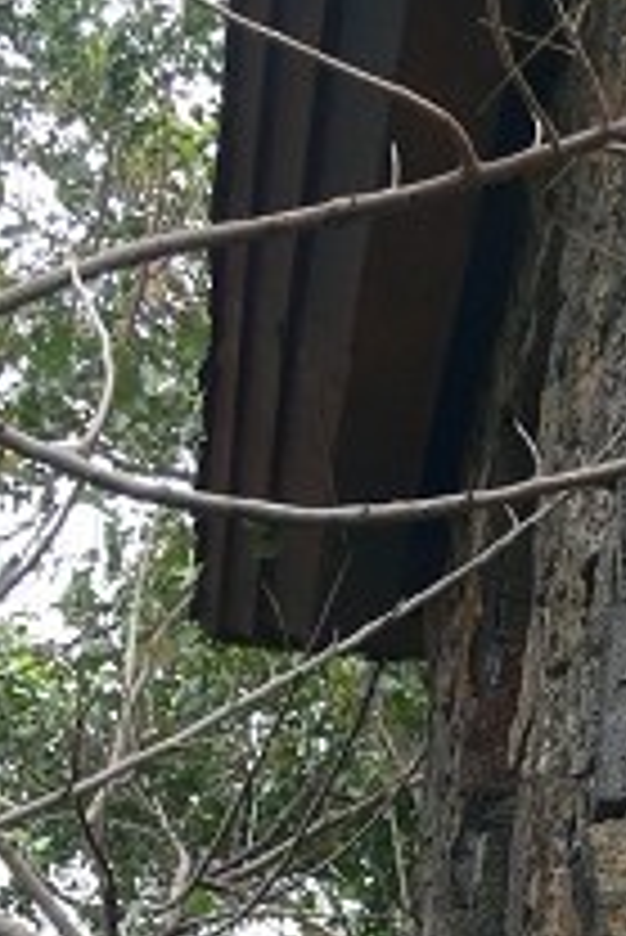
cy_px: 1562
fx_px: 3645
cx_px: 590
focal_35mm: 140
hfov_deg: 9.8
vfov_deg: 13.5
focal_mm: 7.4
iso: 80
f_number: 4
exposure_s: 1/60
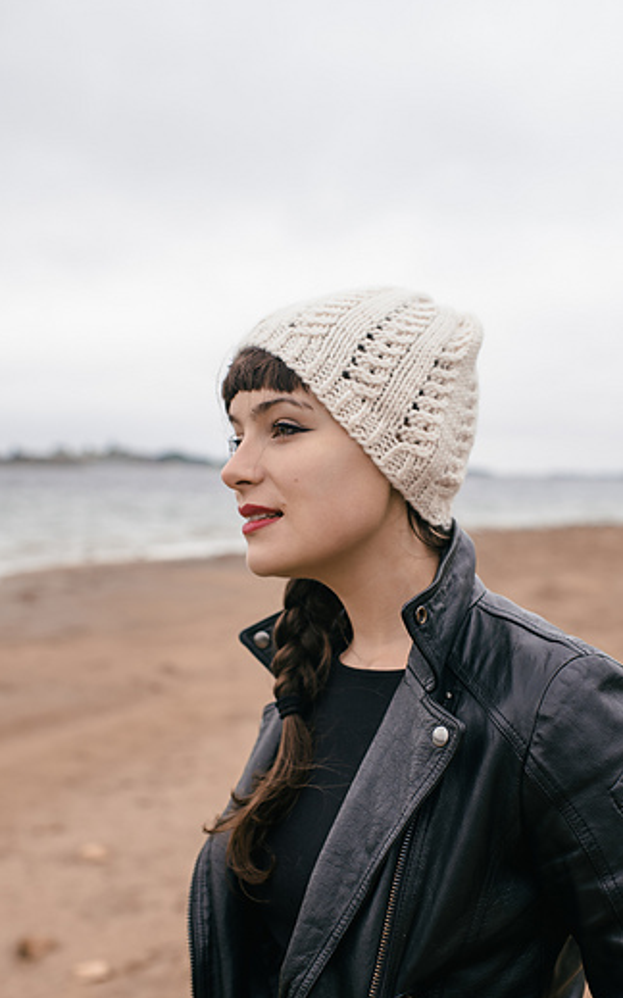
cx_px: 374
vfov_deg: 45.2
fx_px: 1196
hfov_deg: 29.1
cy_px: 542
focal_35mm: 44
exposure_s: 1/500
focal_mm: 35
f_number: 3.2
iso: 200
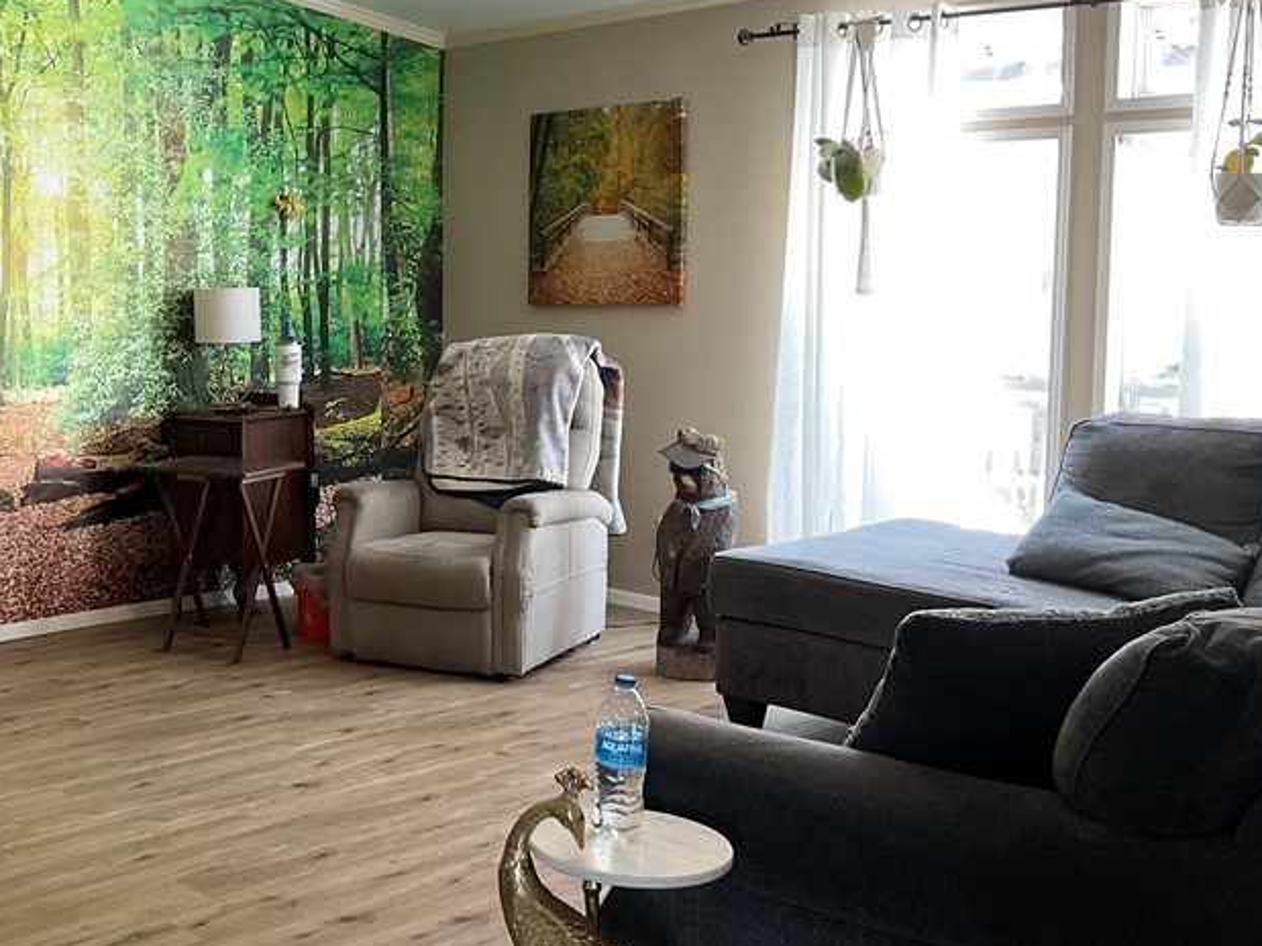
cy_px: 434
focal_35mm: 48
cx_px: 243
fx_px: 1750
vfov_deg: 30.2
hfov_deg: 38.1
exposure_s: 1/60
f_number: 1.8
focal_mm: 3
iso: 100
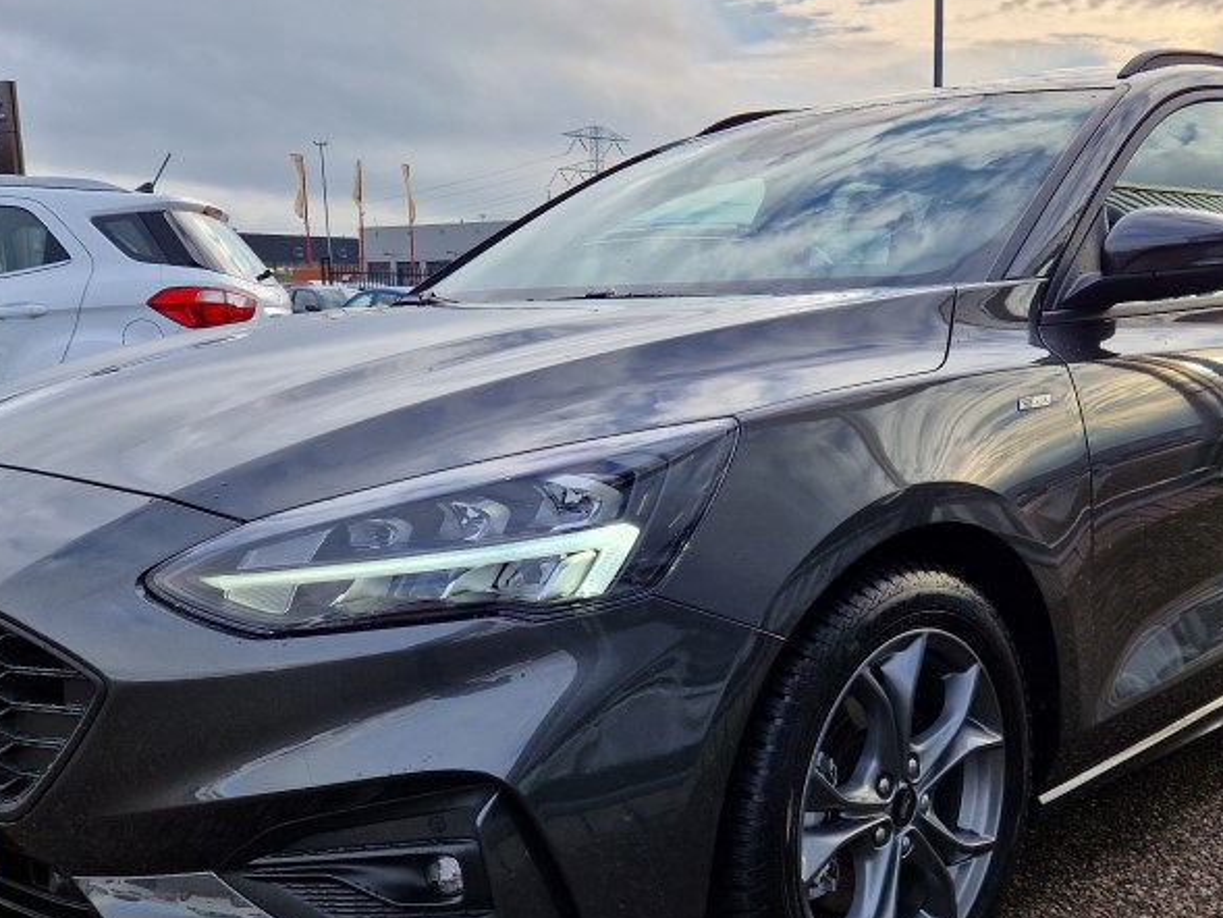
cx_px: 716
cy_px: 598
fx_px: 1414
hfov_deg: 46.6
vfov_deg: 35.7
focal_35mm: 40
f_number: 1.8
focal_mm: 5.4
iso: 50
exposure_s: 1/652
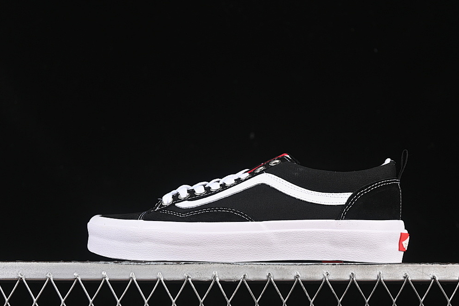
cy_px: 158
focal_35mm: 82
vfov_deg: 16.7
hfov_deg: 24.8
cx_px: 250
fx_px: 1046
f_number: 6.3
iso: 160
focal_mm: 50
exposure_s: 1/60
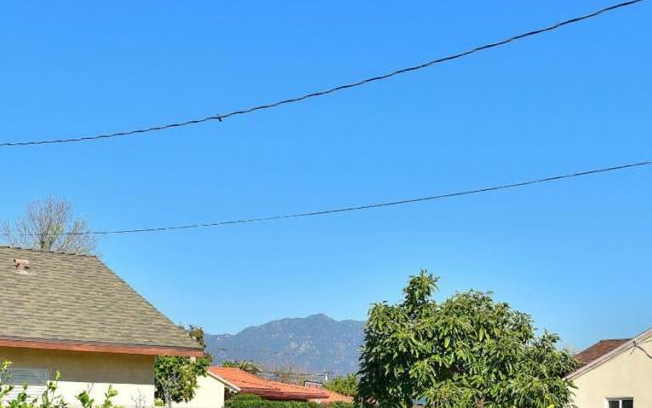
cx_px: 271
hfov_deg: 31.9
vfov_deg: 19.7
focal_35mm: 64
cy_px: 414
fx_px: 1138
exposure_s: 1/500
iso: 160
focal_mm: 32
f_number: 8
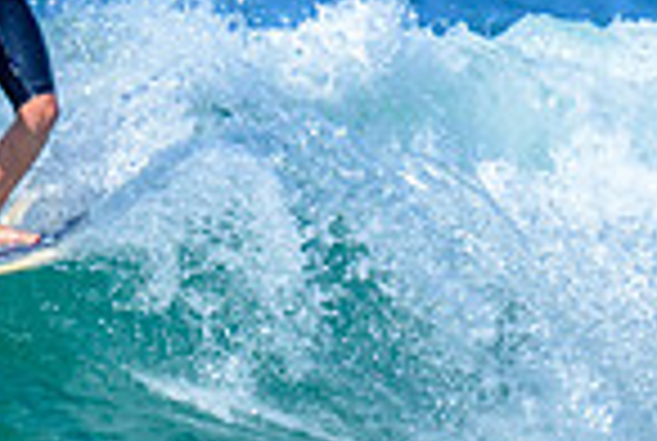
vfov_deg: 0.3
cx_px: -520
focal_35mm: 4356
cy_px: 37
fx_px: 79659
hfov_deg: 0.5
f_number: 6.3
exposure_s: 1/2000
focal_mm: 800
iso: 320
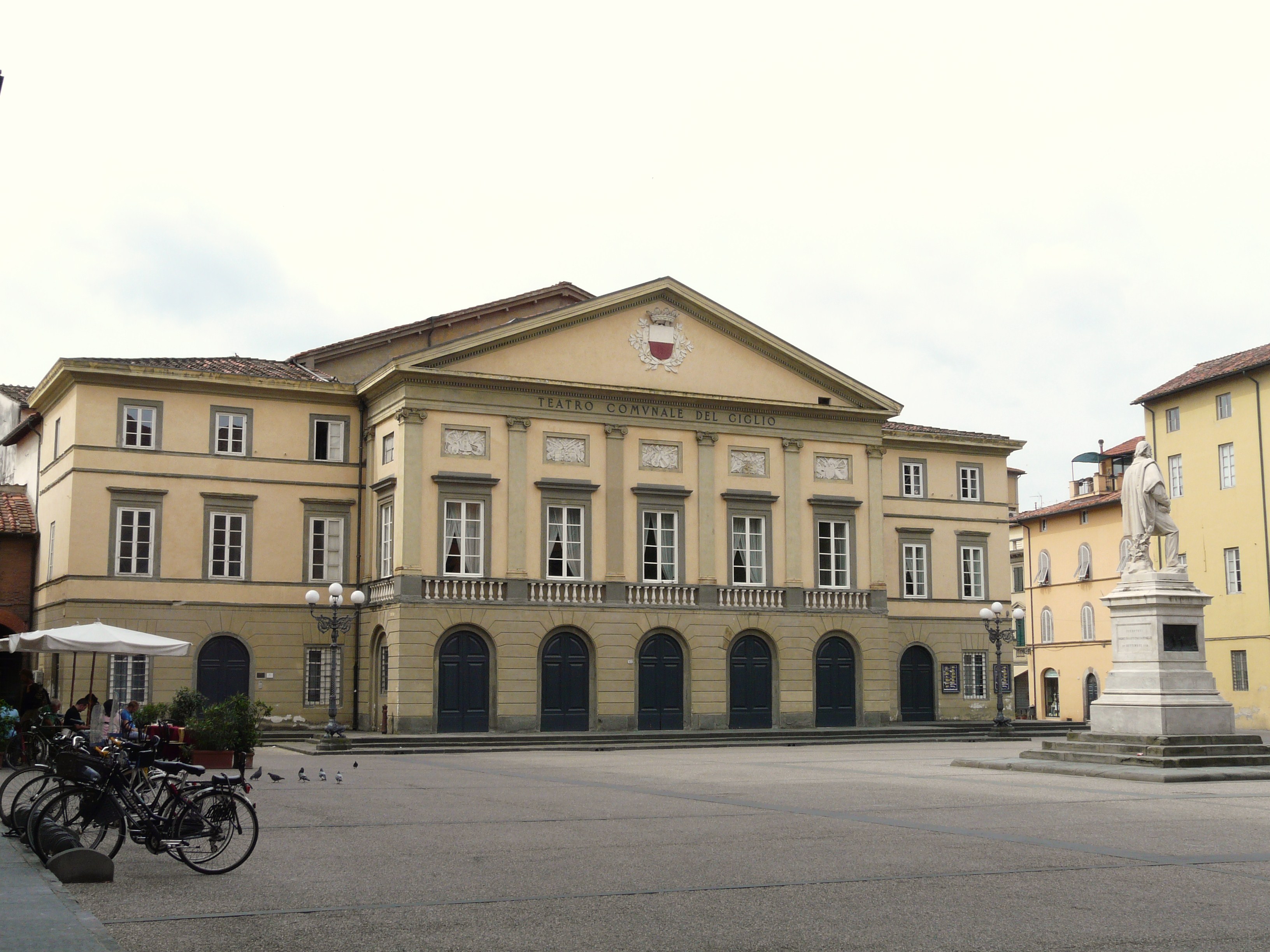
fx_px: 1504
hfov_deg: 45.8
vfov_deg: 35.1
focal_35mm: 41
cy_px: 476
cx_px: 635
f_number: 5.6
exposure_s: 1/320
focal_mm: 6.7
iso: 100
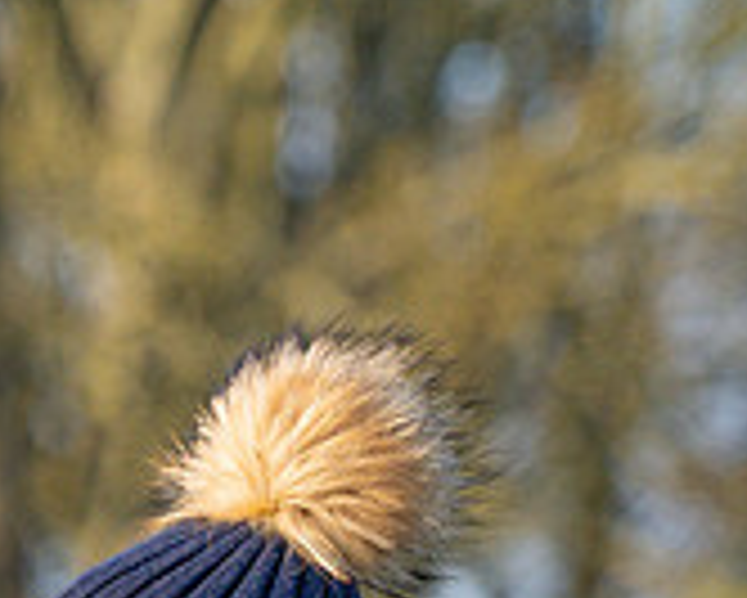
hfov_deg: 2.1
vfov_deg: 1.7
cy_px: 690
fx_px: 20551
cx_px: -355
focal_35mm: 929
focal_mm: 150
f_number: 4
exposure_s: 1/1000
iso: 400
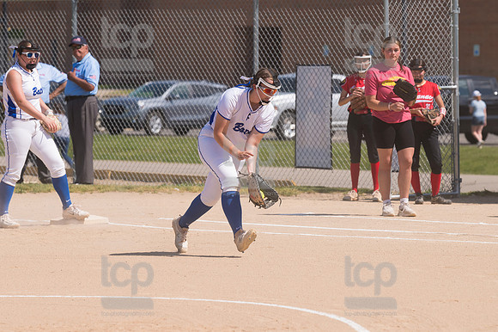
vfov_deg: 5.2
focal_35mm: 262
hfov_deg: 7.9
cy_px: 166
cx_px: 249
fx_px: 3622
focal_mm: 175
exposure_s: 1/1600
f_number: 5.6
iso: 250
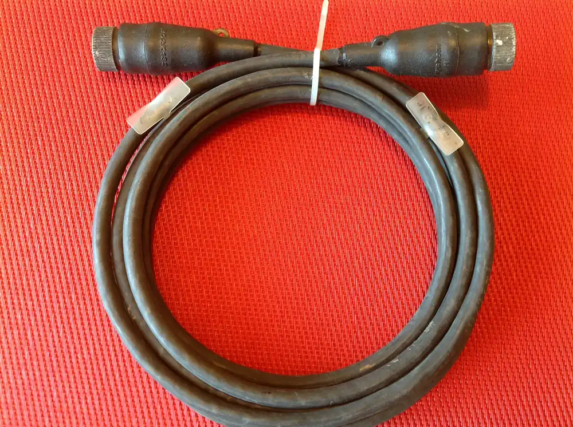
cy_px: 214
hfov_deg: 52.7
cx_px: 286
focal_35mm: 35
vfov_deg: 40.6
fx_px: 578
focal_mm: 4.28
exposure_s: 1/15
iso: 80
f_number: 2.4
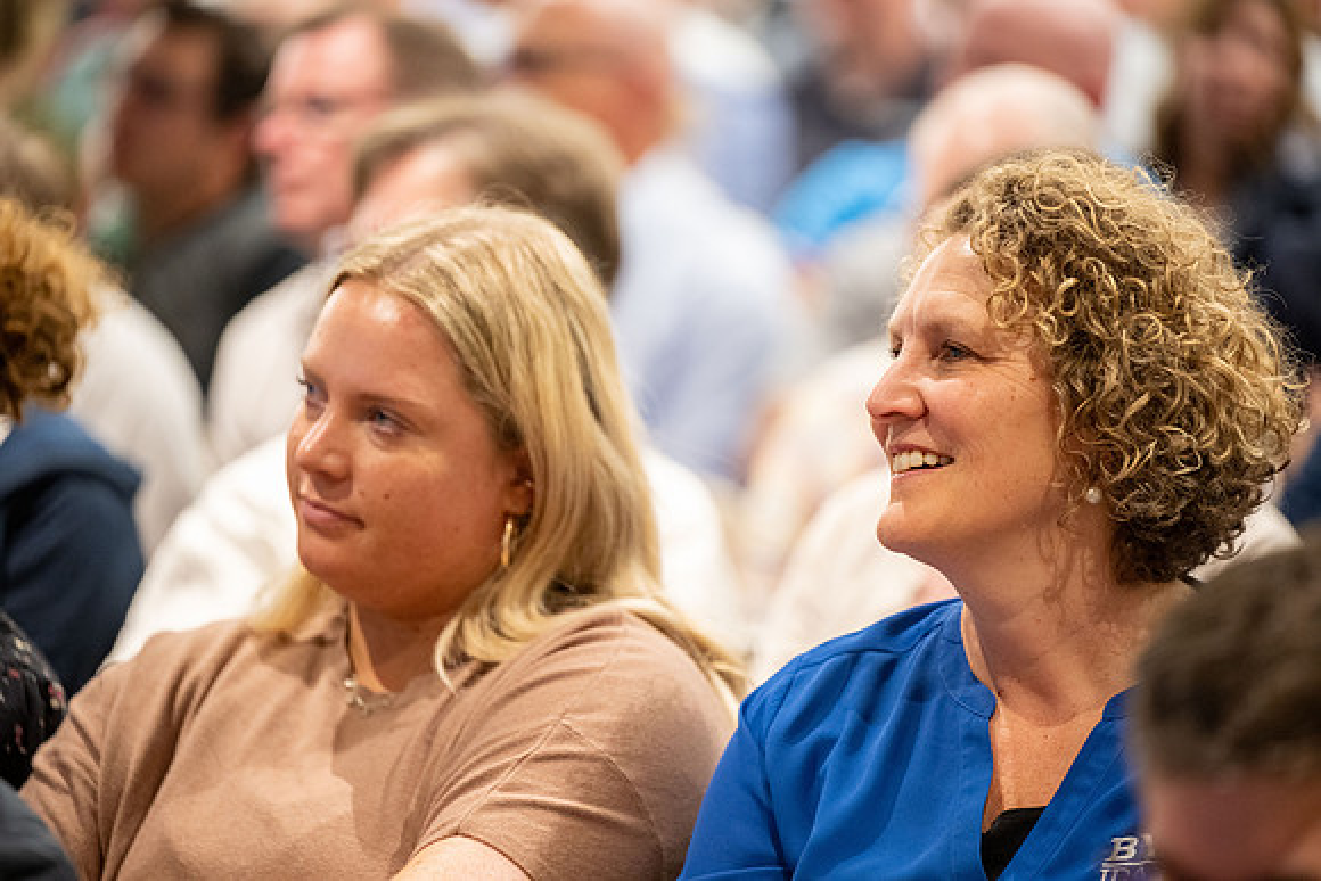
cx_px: 660
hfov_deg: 10.3
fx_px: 7340
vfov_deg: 6.9
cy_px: 440
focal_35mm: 200
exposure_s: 1/125
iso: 2500
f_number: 2.8
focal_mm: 200
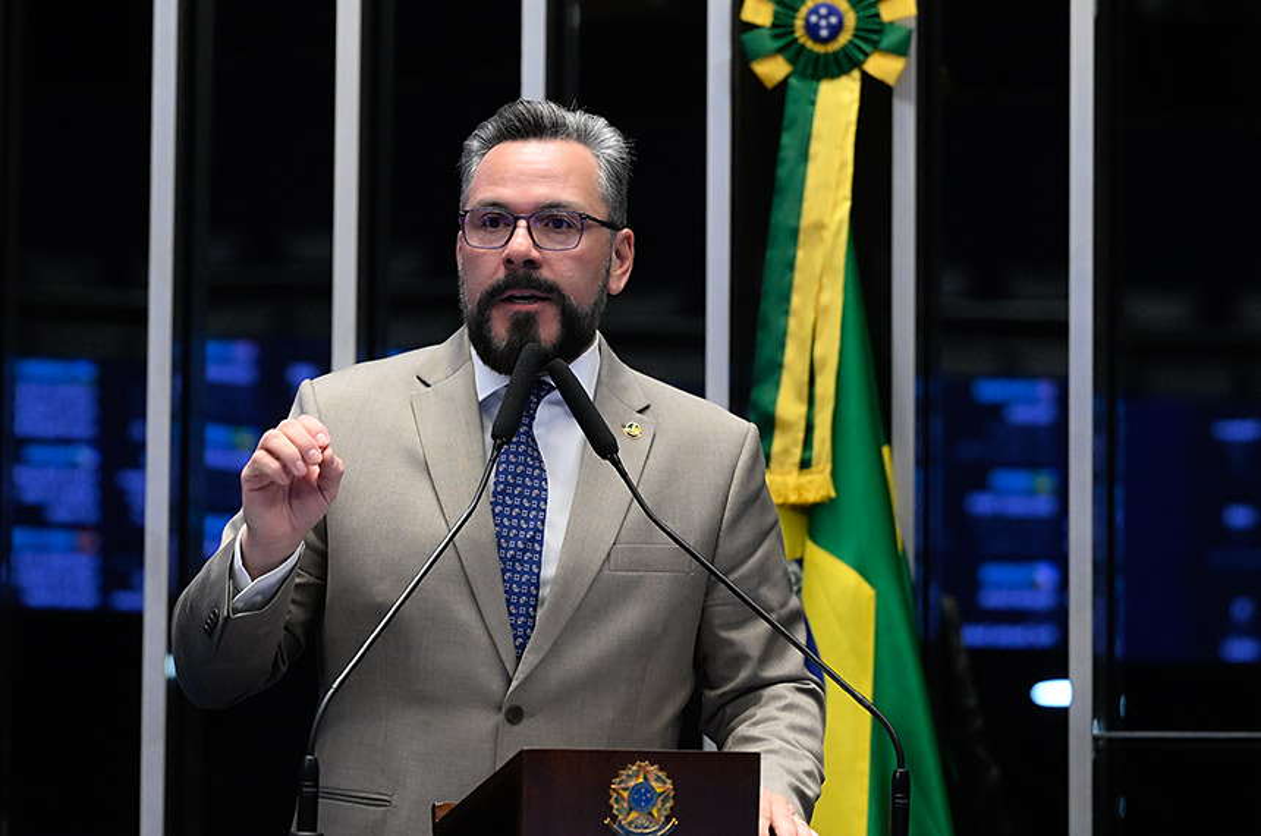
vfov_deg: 11.4
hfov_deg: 17.1
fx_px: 4196
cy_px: 418
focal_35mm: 120
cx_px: 630
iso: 6400
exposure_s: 1/200
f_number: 4
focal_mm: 120
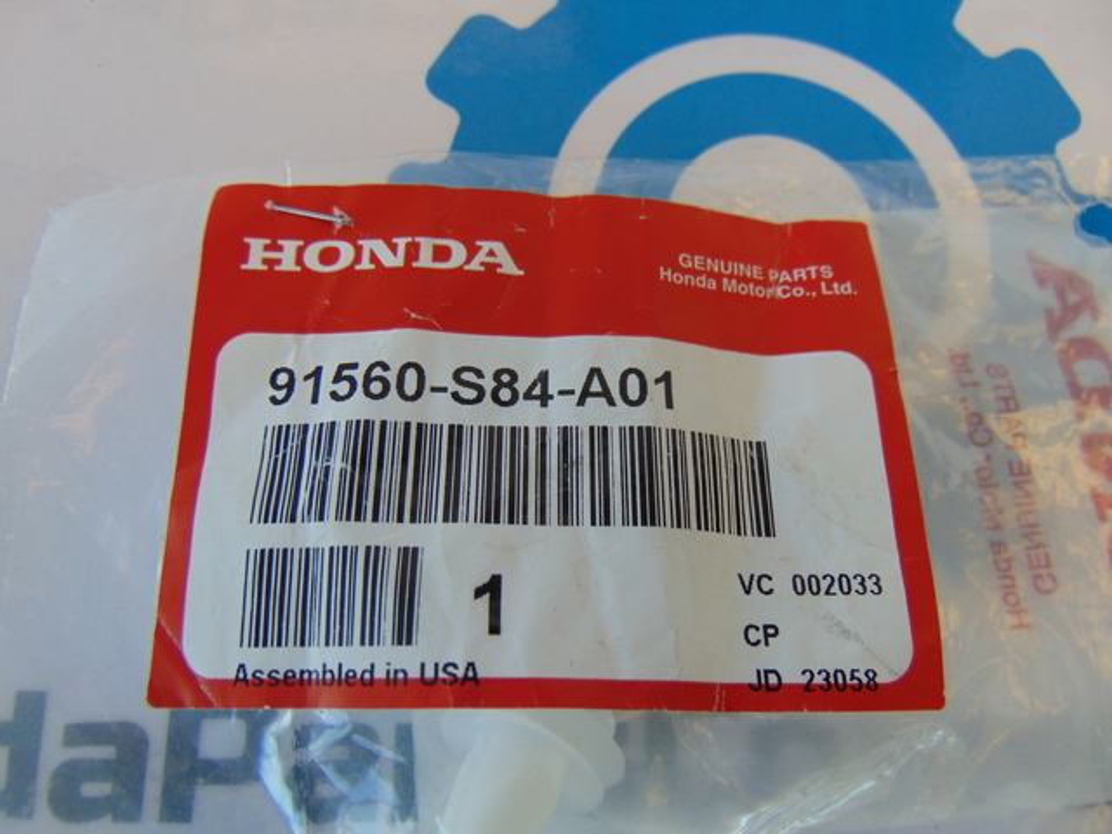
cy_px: 417
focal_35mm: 25
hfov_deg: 69.4
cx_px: 556
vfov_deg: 54.9
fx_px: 803
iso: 80
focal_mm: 4.5
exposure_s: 1/125
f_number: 3
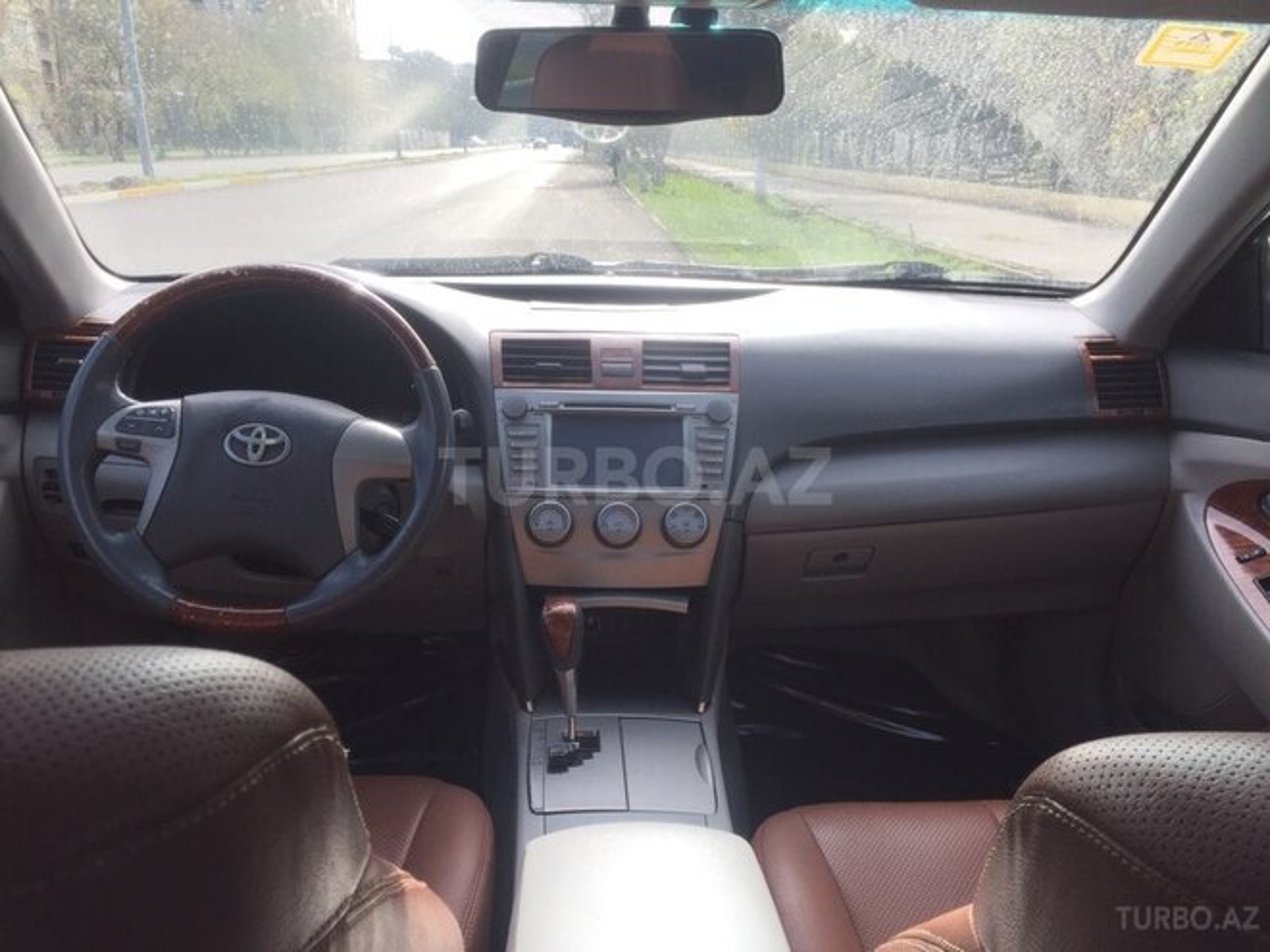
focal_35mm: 29
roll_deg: -0.8
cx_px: 635
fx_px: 1064
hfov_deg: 61.7
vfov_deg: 48.2
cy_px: 476
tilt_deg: -17.4
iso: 32
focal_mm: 4.15
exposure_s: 1/494
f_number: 2.2
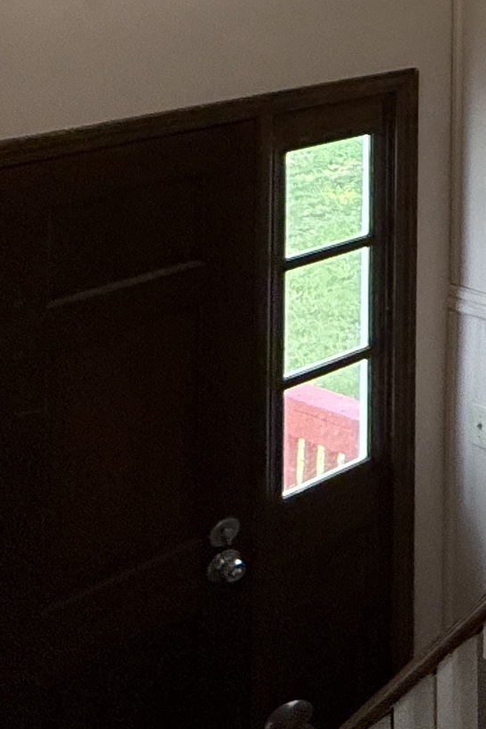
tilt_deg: +0.6
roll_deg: -0.7
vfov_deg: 30.3
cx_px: 1132
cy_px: -168
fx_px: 1114
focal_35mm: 55
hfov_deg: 15.4
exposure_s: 1/99
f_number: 2.2
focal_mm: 2.22
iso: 320
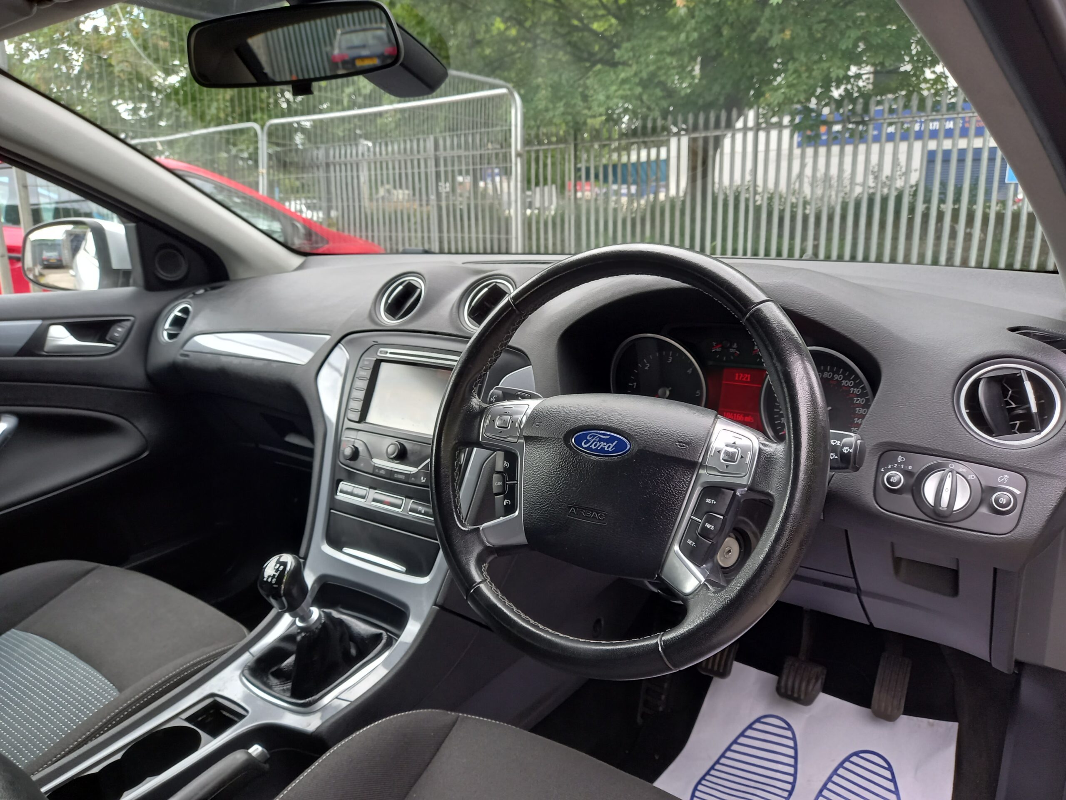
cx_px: 533
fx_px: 770
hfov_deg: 69.4
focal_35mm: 25
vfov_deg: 54.9
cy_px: 400
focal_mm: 4.6
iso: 80
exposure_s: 1/60
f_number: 2
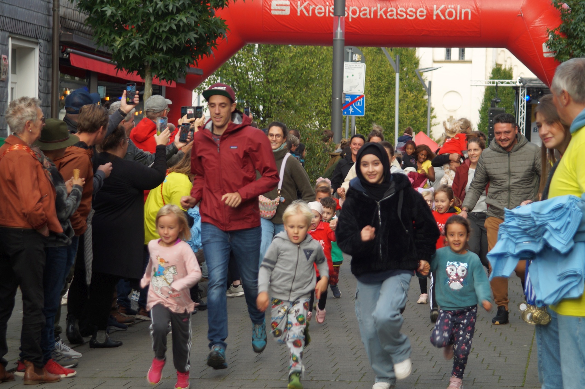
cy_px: 187
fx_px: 2072
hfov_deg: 16.1
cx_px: 320
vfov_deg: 10.7
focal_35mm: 128
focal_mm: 75
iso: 125
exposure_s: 1/160
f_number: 5
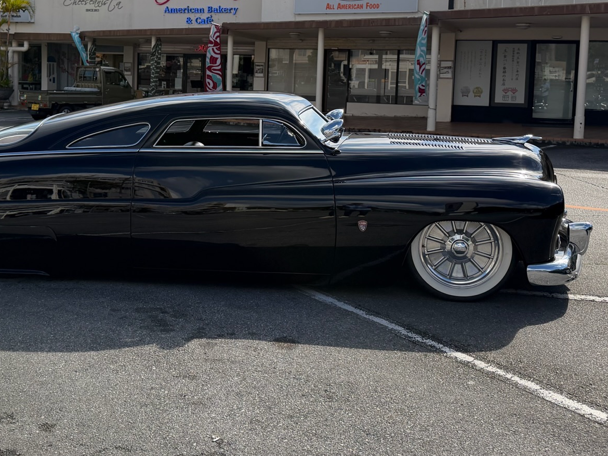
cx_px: 227
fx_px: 738
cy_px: 134
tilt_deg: -3.6
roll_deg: -1.6
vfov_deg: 33.9
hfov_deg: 44.4
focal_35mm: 42
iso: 100
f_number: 1.78
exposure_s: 1/7353
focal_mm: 6.76
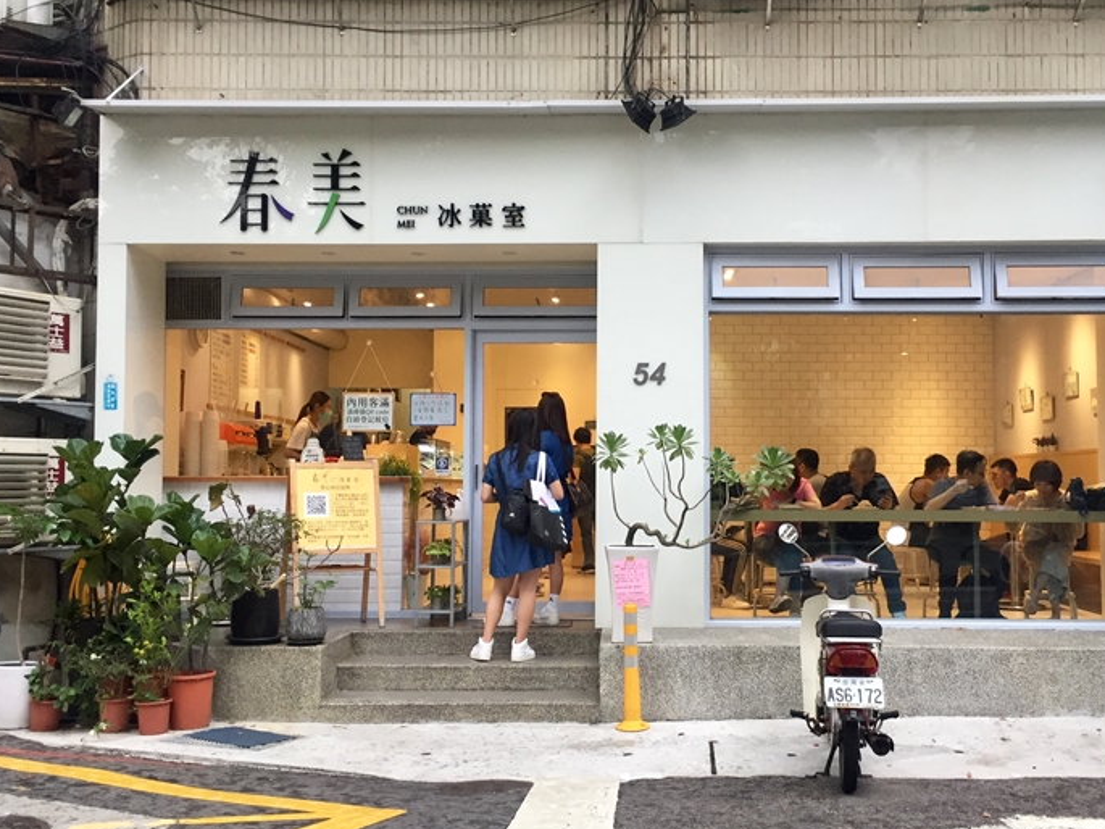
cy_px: 424
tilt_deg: +4.1
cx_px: 626
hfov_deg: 51.2
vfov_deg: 39.7
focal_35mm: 36
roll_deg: -1.5
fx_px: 1149
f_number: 2.2
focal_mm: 4.15
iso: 32
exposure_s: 1/30
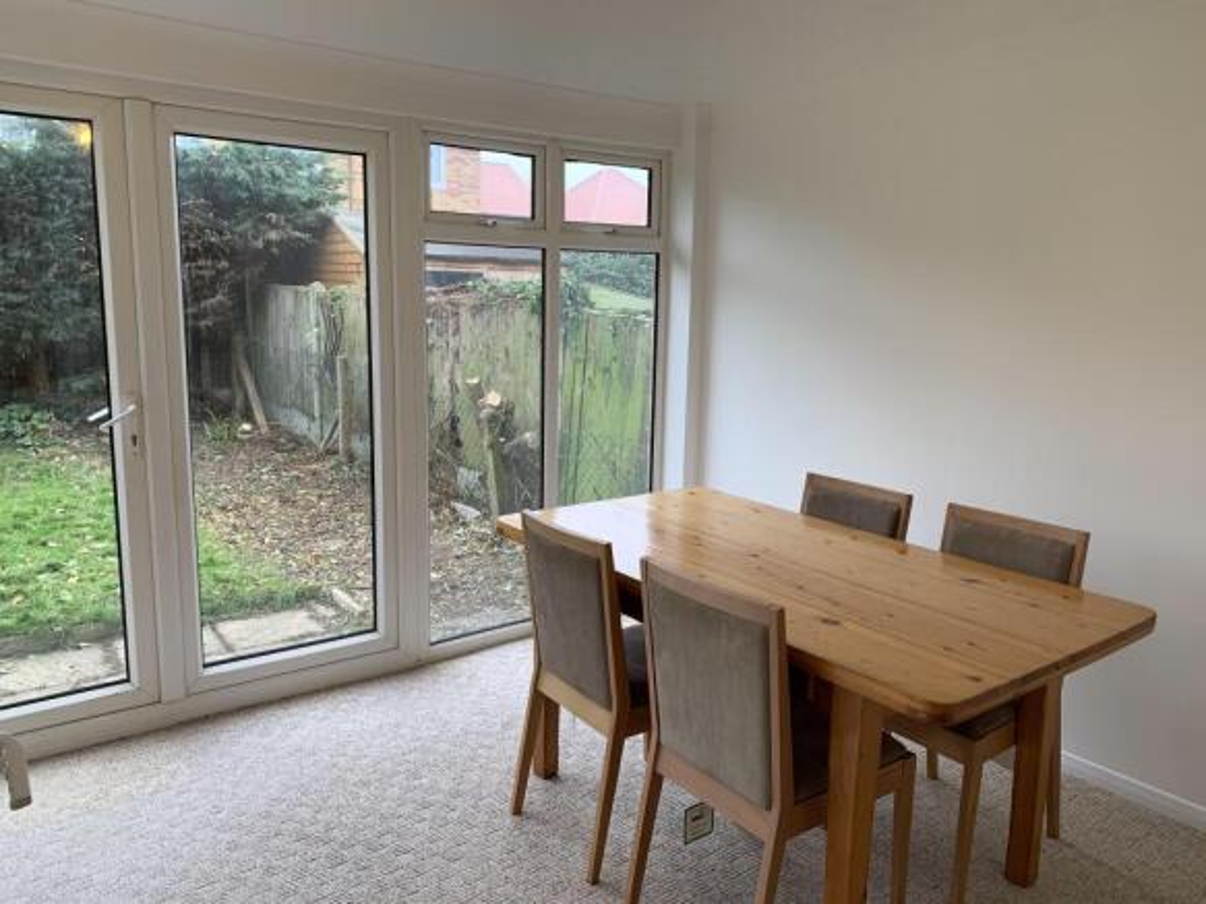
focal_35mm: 26
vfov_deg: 53.0
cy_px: 452
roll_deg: -1.1
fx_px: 906
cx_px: 603
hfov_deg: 67.3
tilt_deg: -10.0
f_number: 1.8
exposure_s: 1/50
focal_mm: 4.25
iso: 50
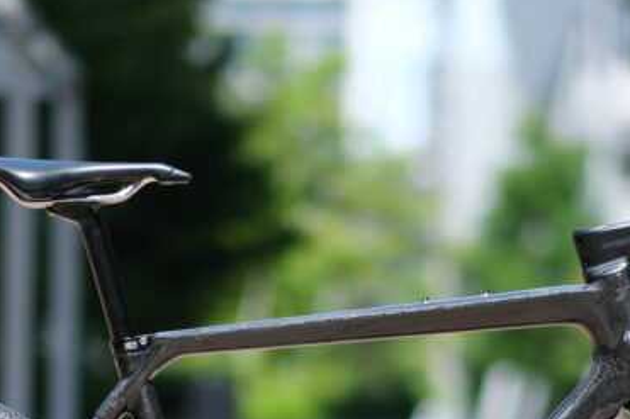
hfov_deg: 8.9
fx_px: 4058
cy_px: 571
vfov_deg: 5.9
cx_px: 345
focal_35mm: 232
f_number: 1.2
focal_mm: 56
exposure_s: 1/3500
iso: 125
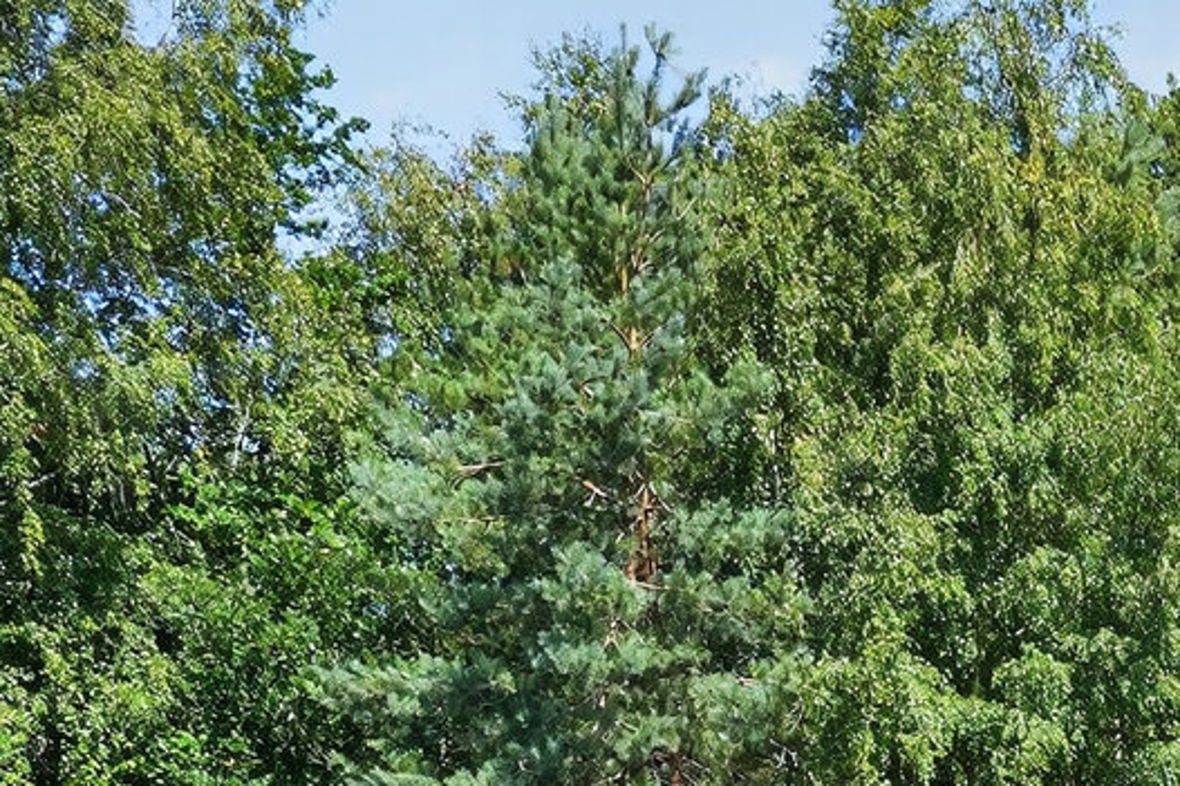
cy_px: 1422
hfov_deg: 17.1
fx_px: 3342
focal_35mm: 102
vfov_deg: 12.3
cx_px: 2008
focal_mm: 21
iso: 400
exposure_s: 1/250
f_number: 7.1
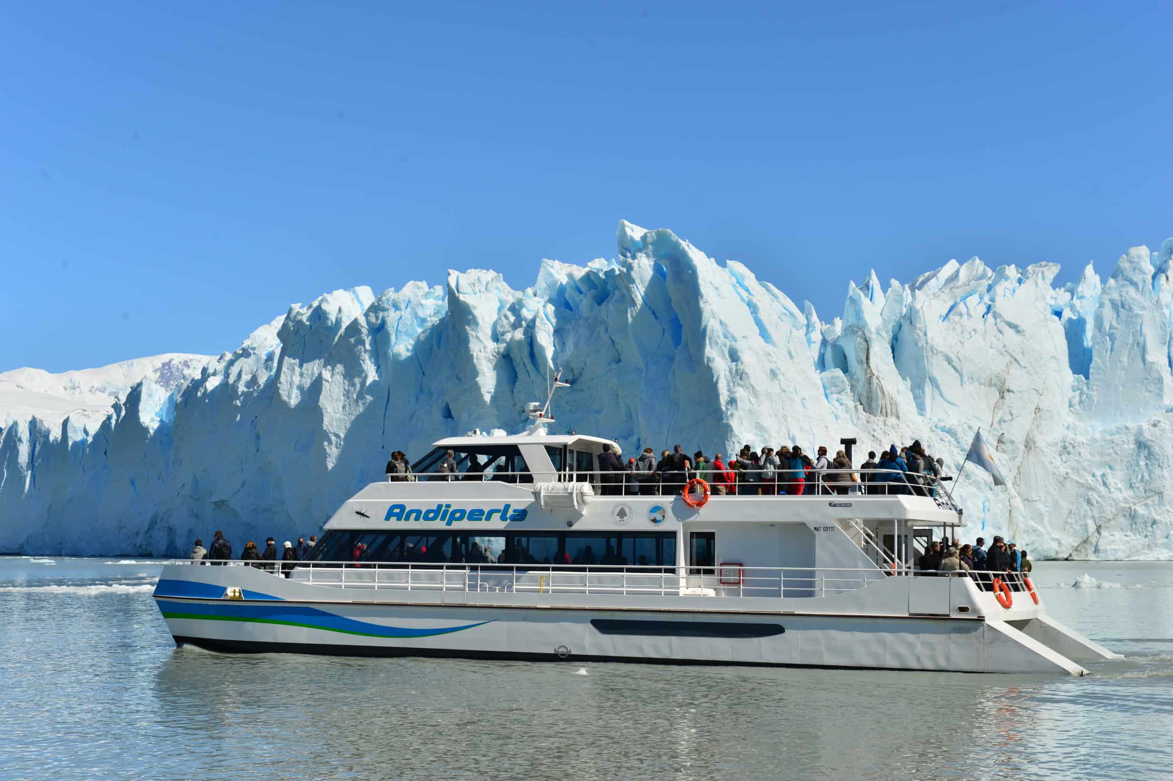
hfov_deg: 38.2
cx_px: 586
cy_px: 390
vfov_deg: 26.0
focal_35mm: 52
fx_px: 1693
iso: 100
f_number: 9
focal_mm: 52
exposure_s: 1/500
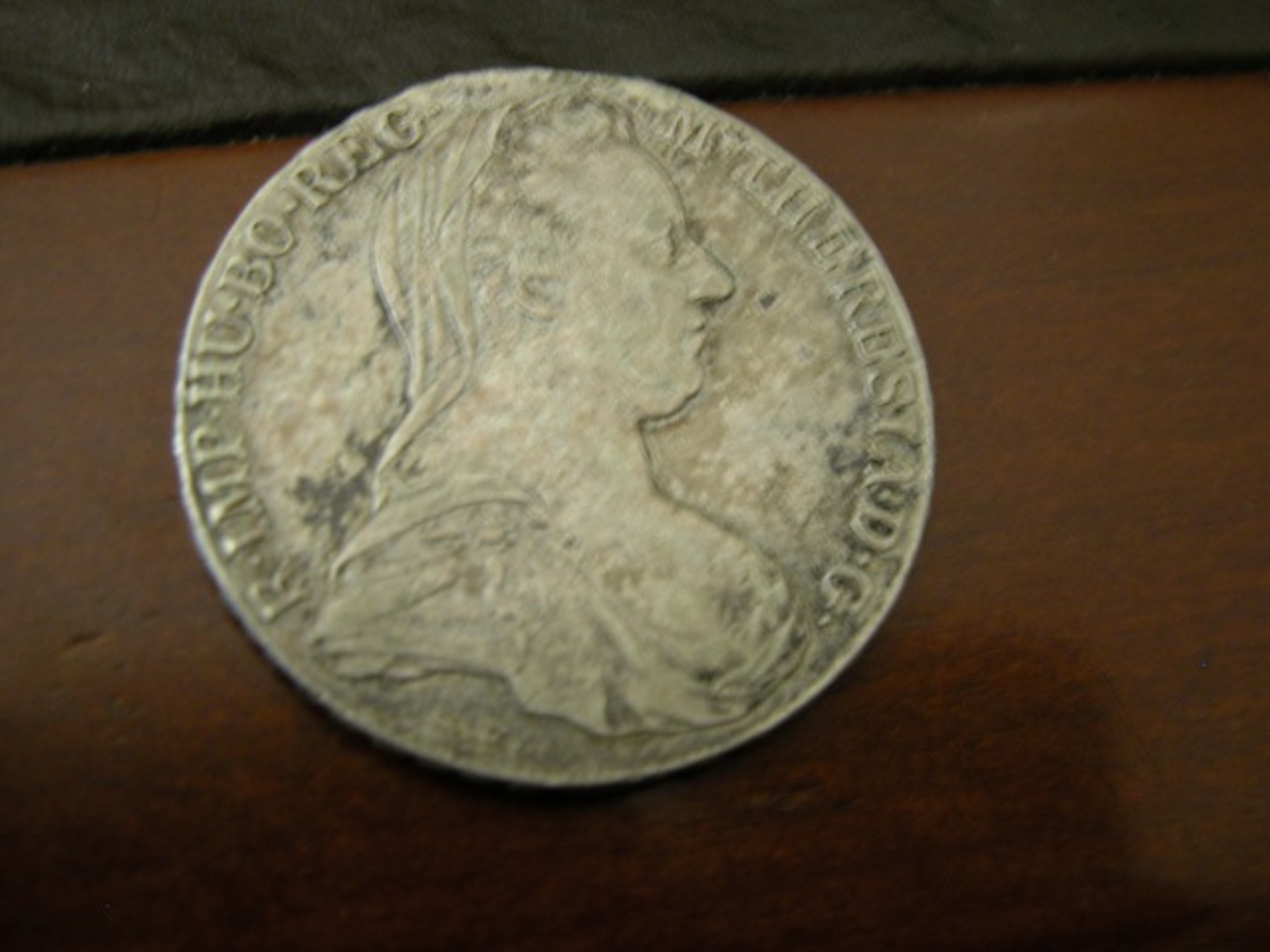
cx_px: 635
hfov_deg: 38.2
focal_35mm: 50
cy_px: 476
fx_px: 1834
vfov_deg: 29.1
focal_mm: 12.7
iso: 135
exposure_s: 1/3.8
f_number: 3
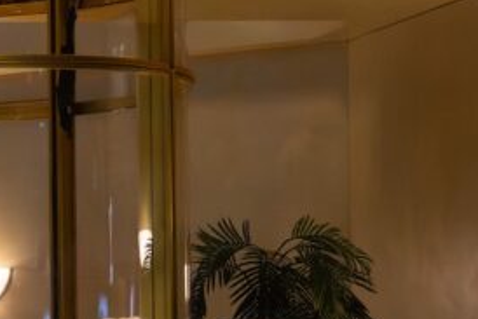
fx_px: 3494
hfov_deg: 7.2
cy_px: -51
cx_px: -830
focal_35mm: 263
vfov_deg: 5.2
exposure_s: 1/200
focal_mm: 45
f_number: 5.6
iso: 5000
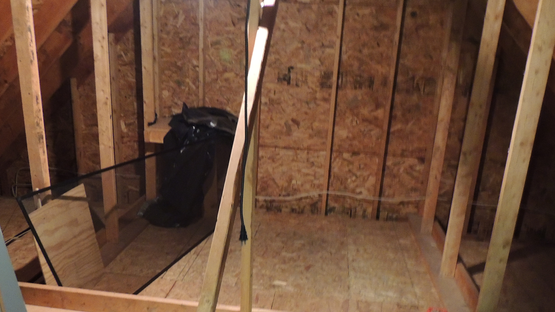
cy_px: 227
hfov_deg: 59.4
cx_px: 254
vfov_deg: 35.0
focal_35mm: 33
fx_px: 486
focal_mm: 4.3
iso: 800
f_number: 3
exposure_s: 1/6
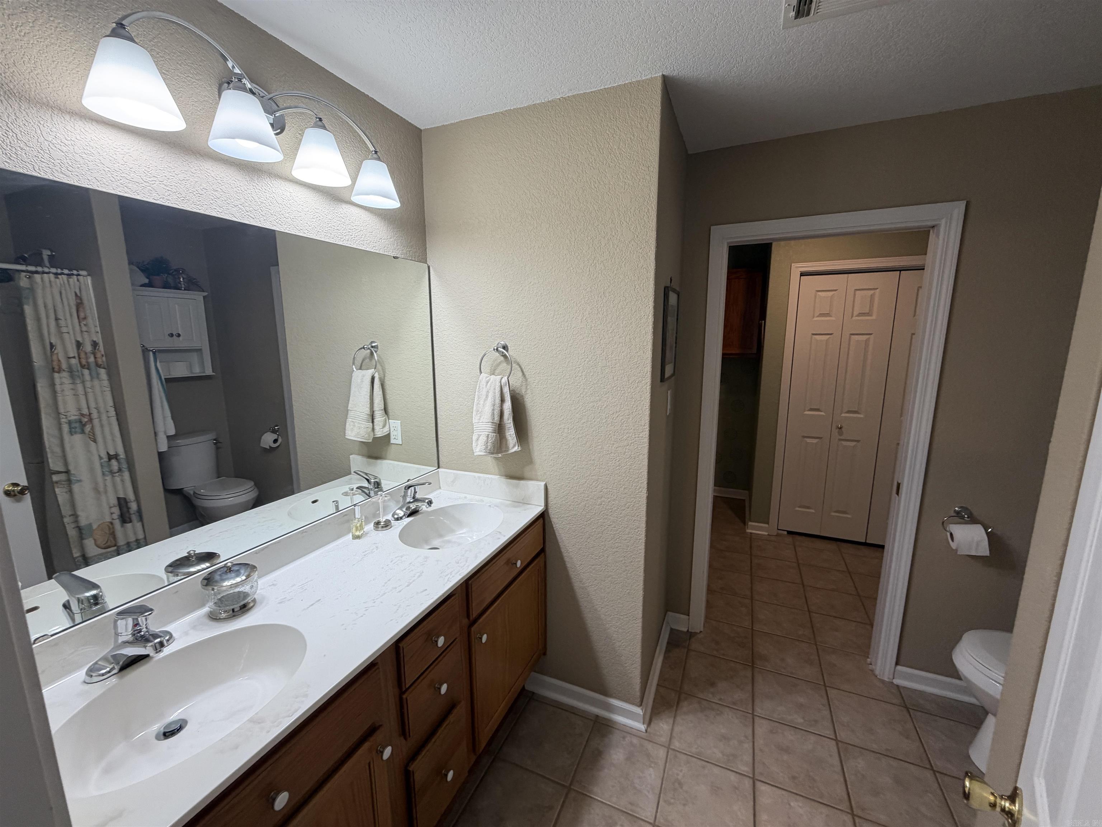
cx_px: 551
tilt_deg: -9.8
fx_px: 446
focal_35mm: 14
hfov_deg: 102.1
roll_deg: +0.4
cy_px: 414
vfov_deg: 85.7
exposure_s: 1/120
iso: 100
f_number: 2.2
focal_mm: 2.22
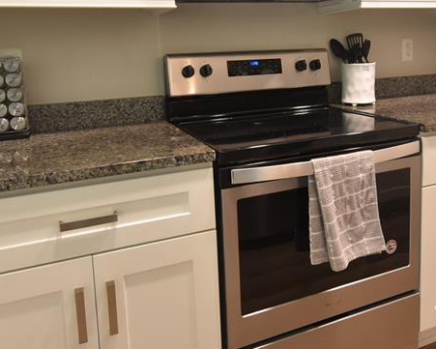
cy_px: 87
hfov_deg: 55.3
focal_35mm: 32
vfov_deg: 44.3
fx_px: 413
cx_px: 258
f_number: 3.5
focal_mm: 10
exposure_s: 1/60
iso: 1100
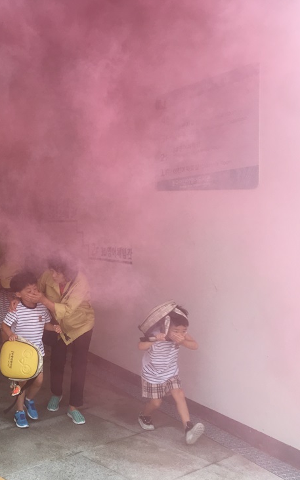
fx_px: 550
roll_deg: -0.3
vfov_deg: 47.2
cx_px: 15
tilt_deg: -1.5
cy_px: 239
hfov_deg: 29.0
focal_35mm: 42
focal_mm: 4.15
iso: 32
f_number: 2.2
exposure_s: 1/120
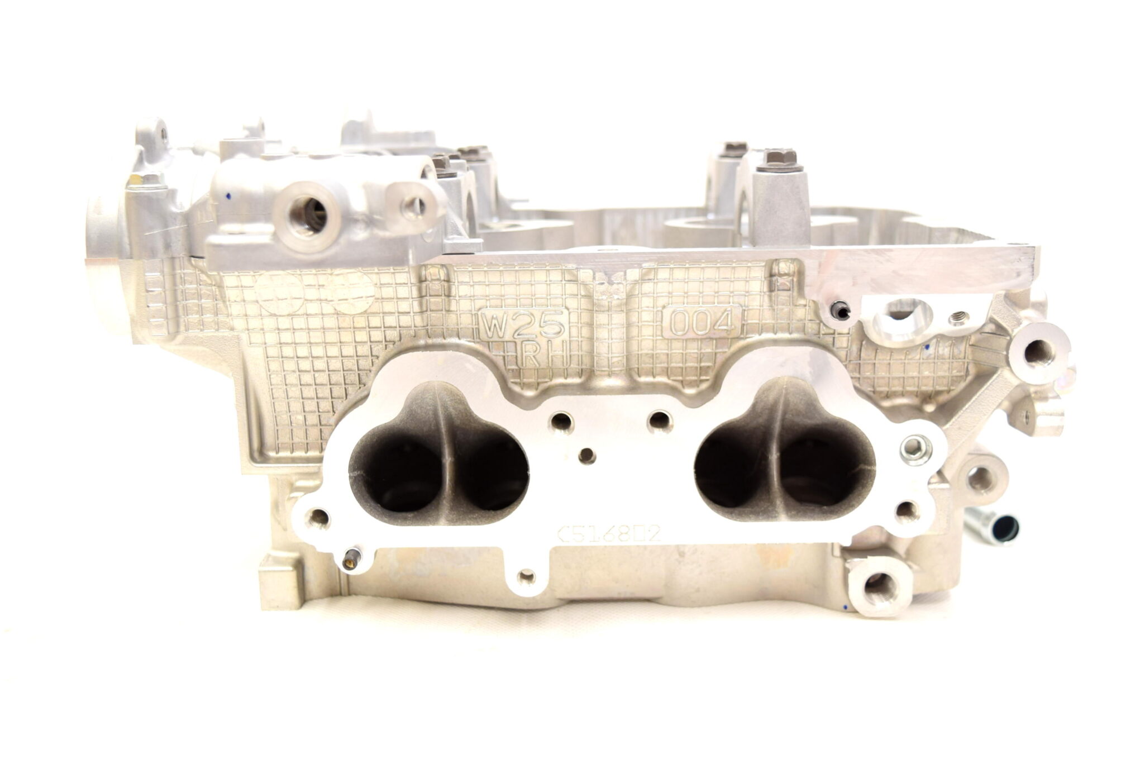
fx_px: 1289
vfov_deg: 33.1
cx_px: 572
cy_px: 382
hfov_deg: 47.9
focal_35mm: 40
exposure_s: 1/100
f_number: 5
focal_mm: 27
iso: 400
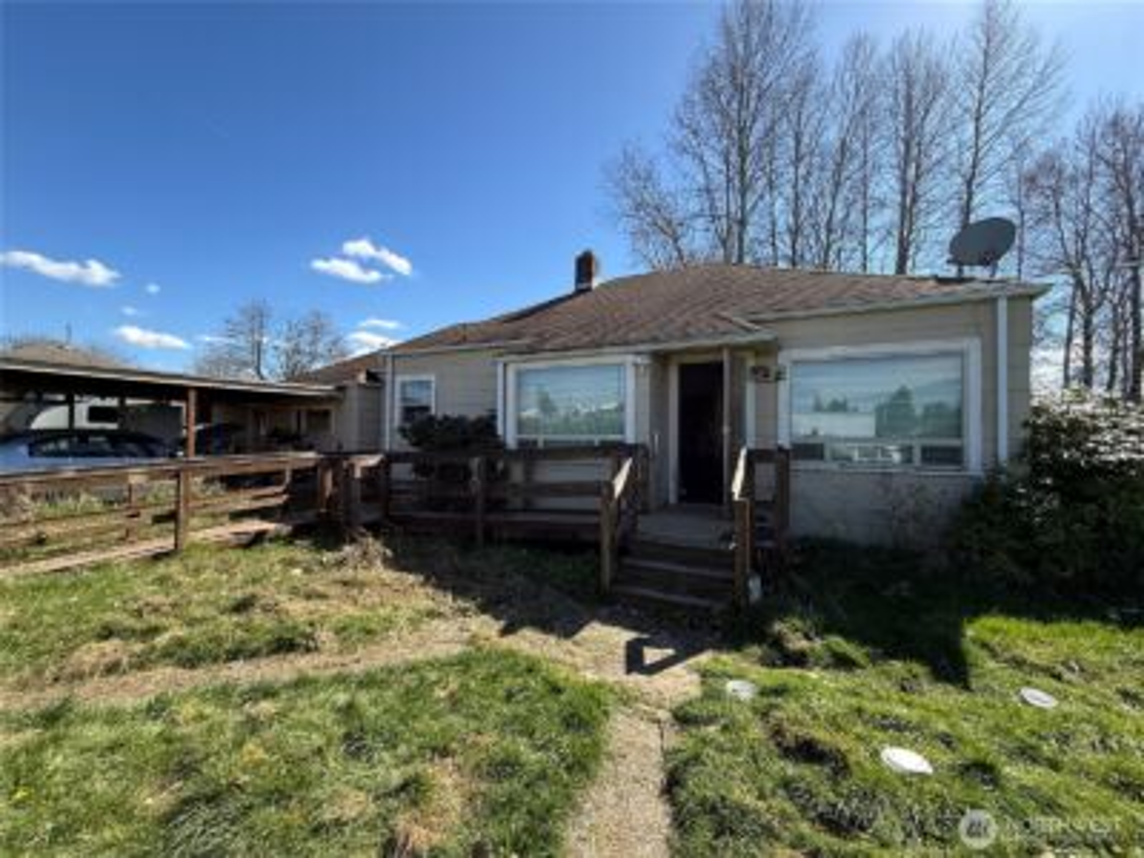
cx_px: 572
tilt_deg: +1.3
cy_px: 429
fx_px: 463
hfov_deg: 102.1
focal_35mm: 14
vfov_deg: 85.7
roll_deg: -1.0
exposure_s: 1/955
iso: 64
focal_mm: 2.22
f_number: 2.2
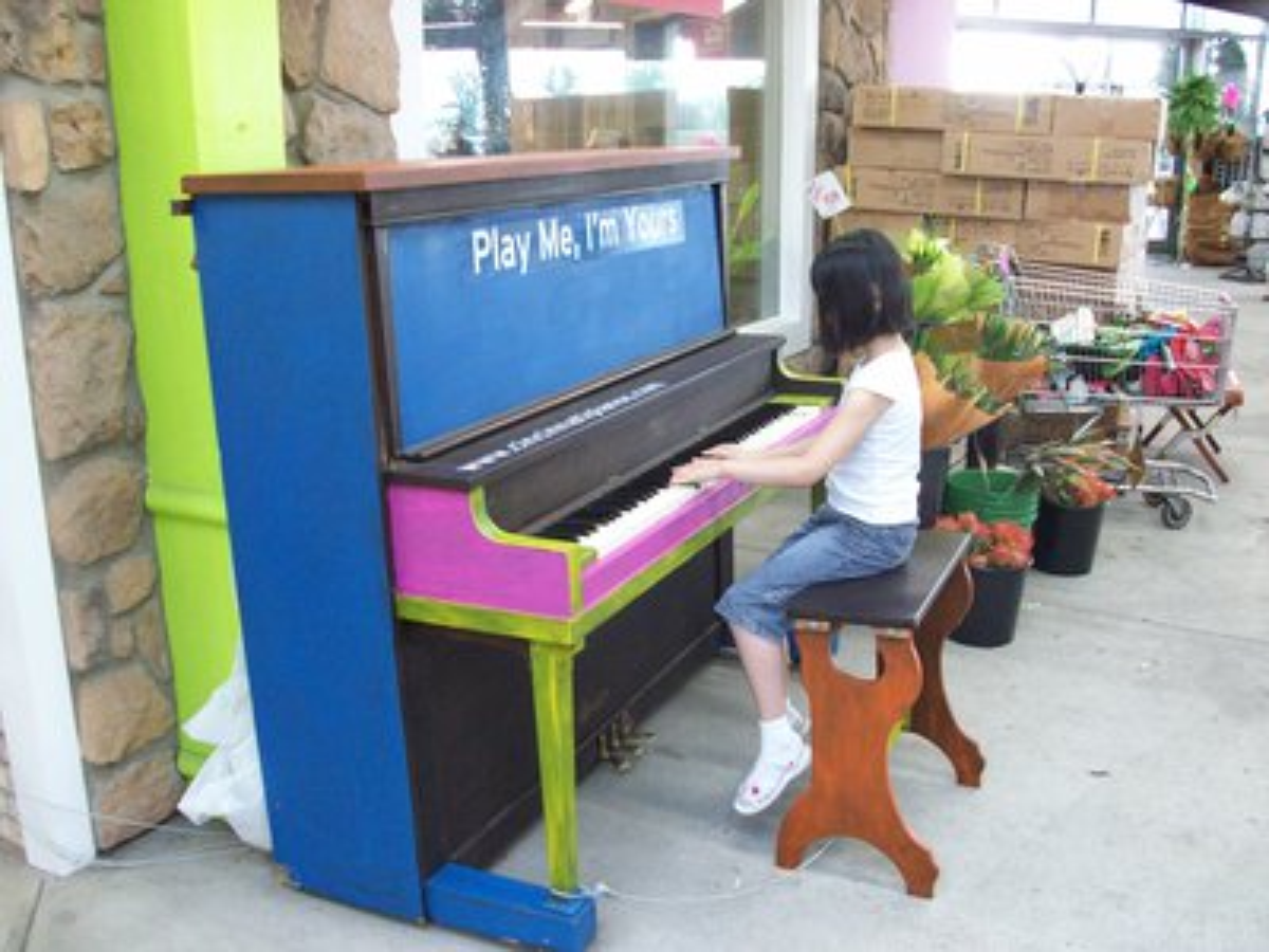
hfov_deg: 54.0
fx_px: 1246
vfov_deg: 41.8
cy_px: 476
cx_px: 634
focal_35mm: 34
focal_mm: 5.7
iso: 160
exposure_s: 1/14.3
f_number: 2.8
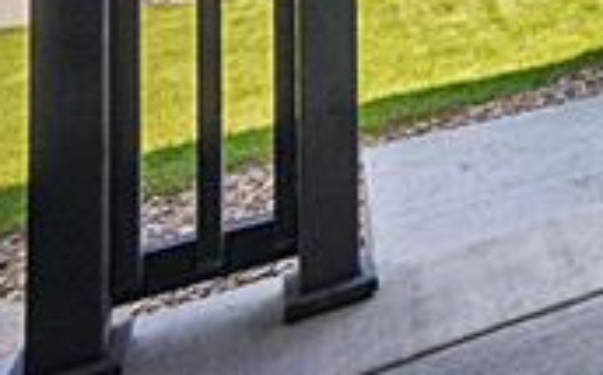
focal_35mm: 57
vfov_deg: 17.9
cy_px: -312
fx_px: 935
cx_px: 1080
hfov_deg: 22.1
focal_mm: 10
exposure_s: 1/125
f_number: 8
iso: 100
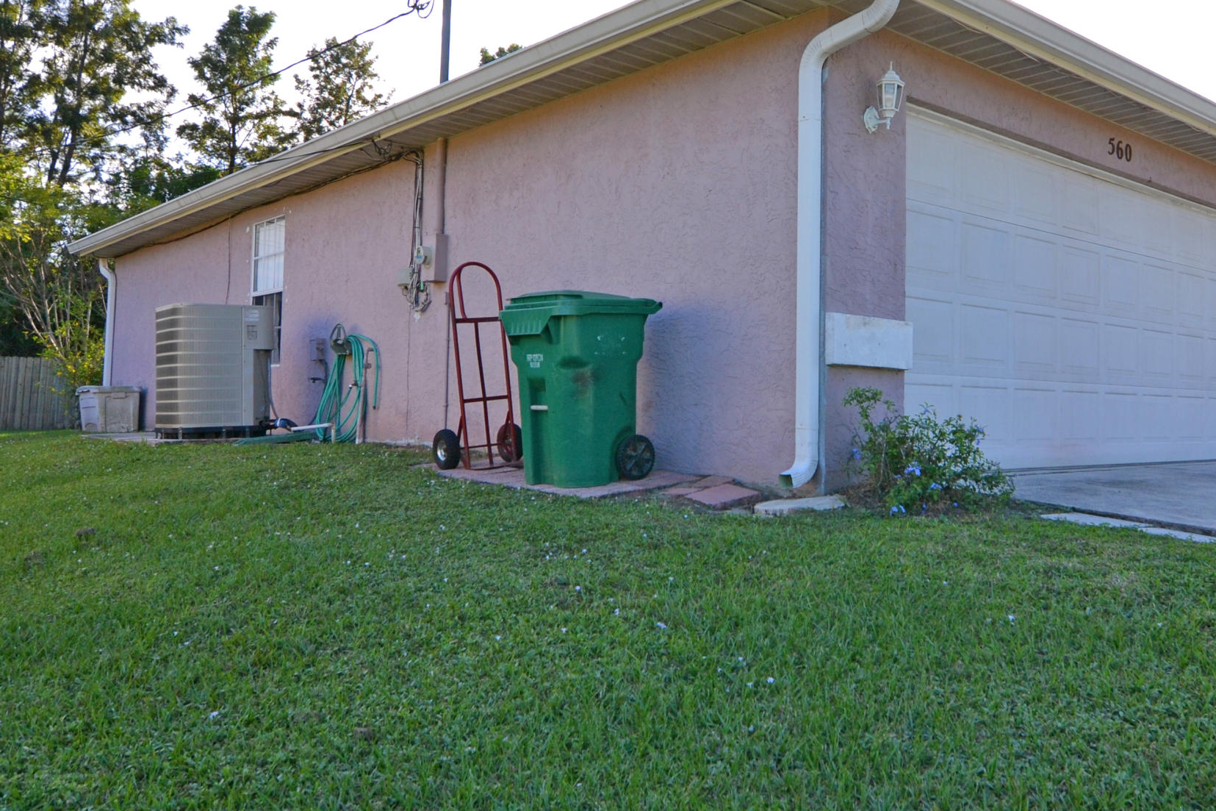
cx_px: 785
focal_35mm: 30
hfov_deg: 61.0
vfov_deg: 43.7
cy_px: 369
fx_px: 1010
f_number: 5.6
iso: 180
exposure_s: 1/125
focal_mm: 11
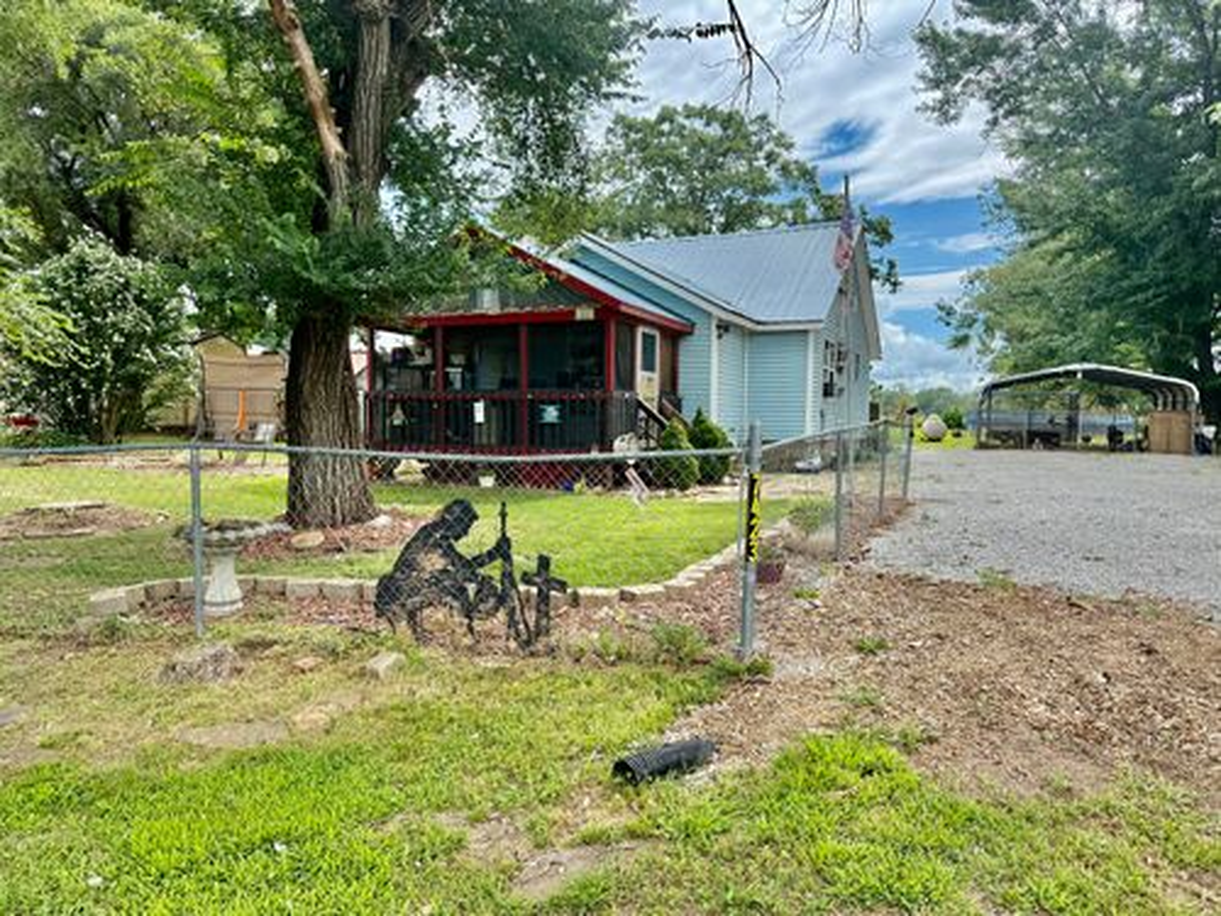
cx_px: 610
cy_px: 458
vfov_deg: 56.8
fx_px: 847
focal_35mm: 24
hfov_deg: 71.6
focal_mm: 6.76
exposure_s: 1/2801
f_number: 1.78
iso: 100
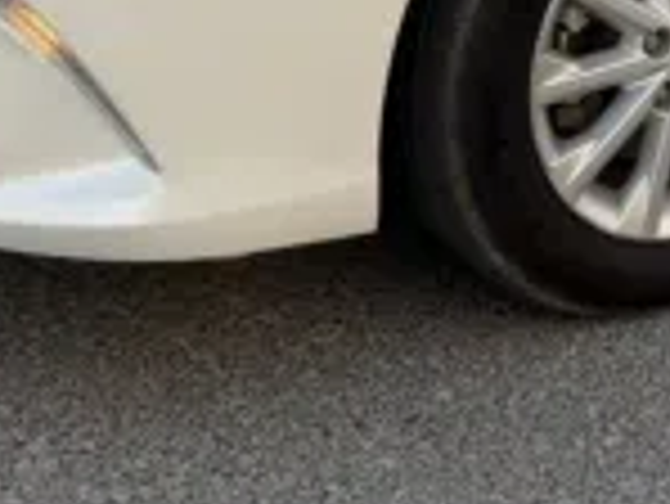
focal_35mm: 103
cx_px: 796
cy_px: -292
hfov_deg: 18.1
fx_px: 1995
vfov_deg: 13.4
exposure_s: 1/1139
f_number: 1.78
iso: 80
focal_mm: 6.76
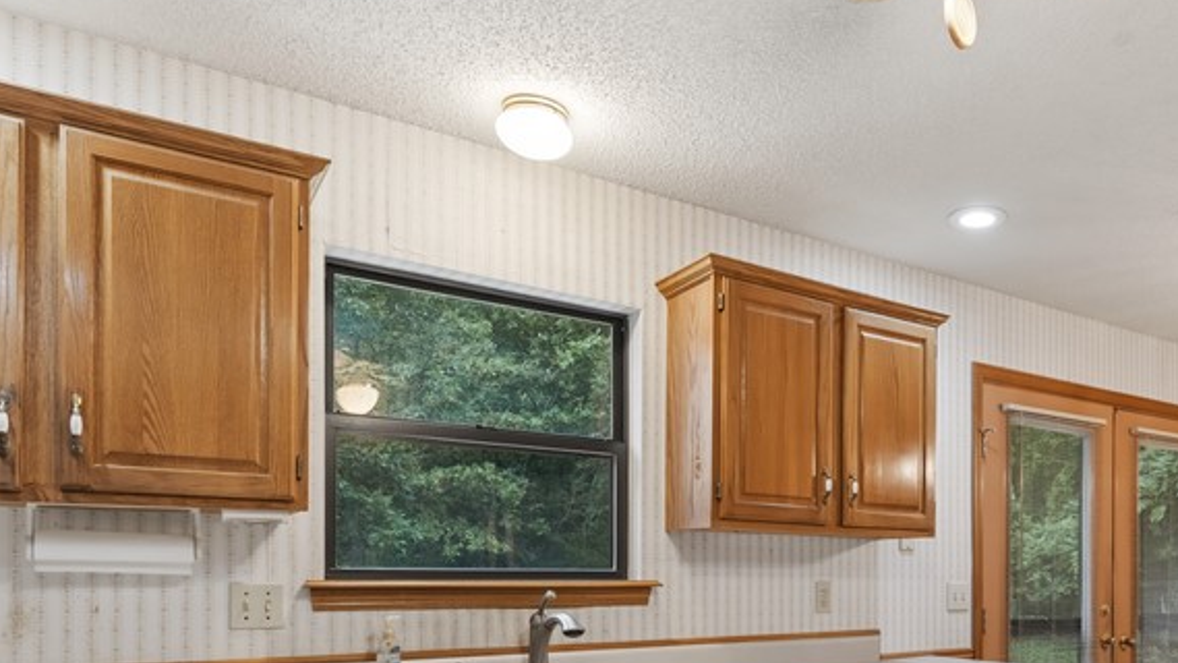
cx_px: 822
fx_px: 875
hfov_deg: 65.4
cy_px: 553
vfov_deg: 39.4
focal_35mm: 28
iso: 320
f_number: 10
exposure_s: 1/10
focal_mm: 14
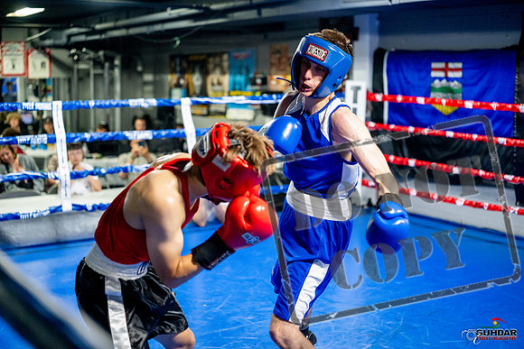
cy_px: 174
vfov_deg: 27.0
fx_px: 728
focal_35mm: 50
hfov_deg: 39.6
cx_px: 262
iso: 4000
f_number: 2
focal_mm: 50
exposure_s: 1/1000
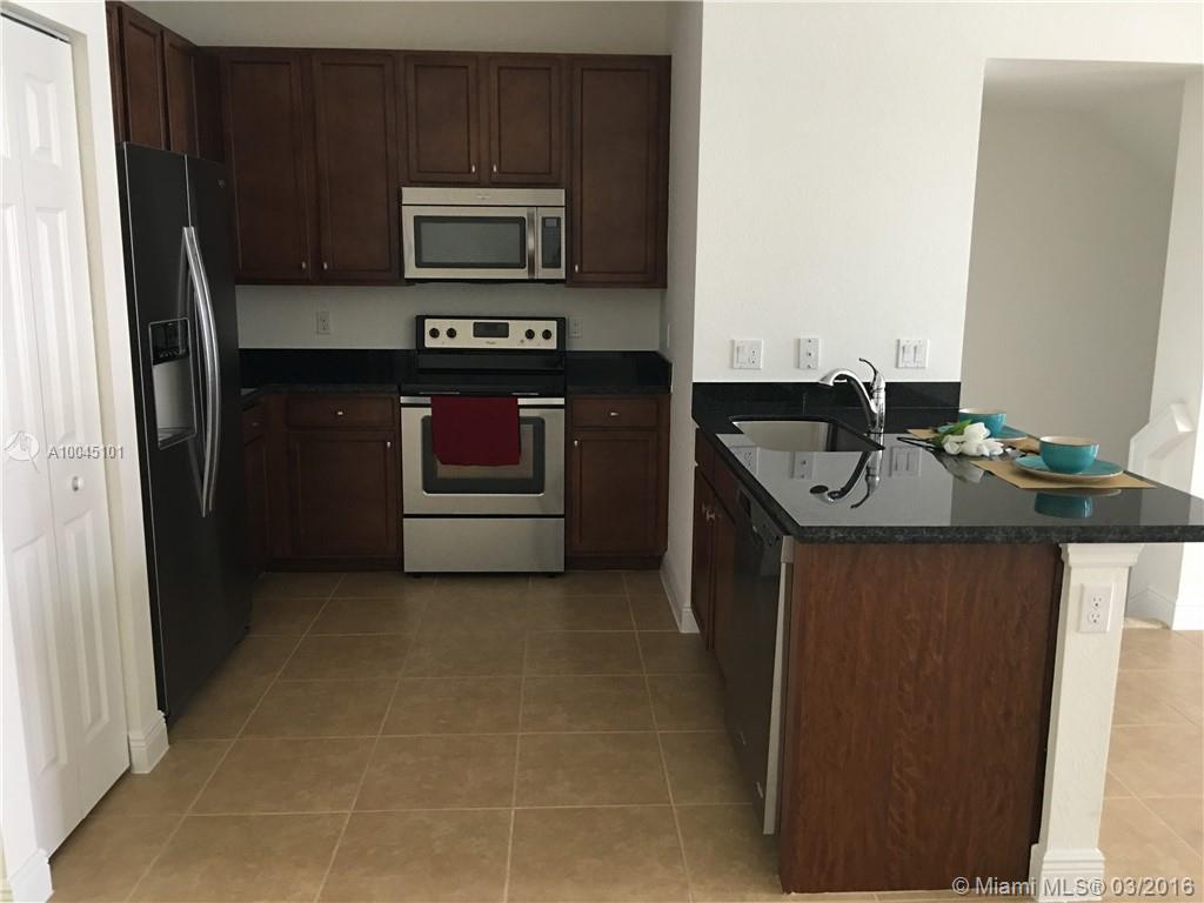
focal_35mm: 29
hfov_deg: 61.7
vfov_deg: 48.2
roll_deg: +0.4
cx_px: 602
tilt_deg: -10.0
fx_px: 1009
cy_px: 452
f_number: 2.2
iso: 80
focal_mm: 4.15
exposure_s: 1/15
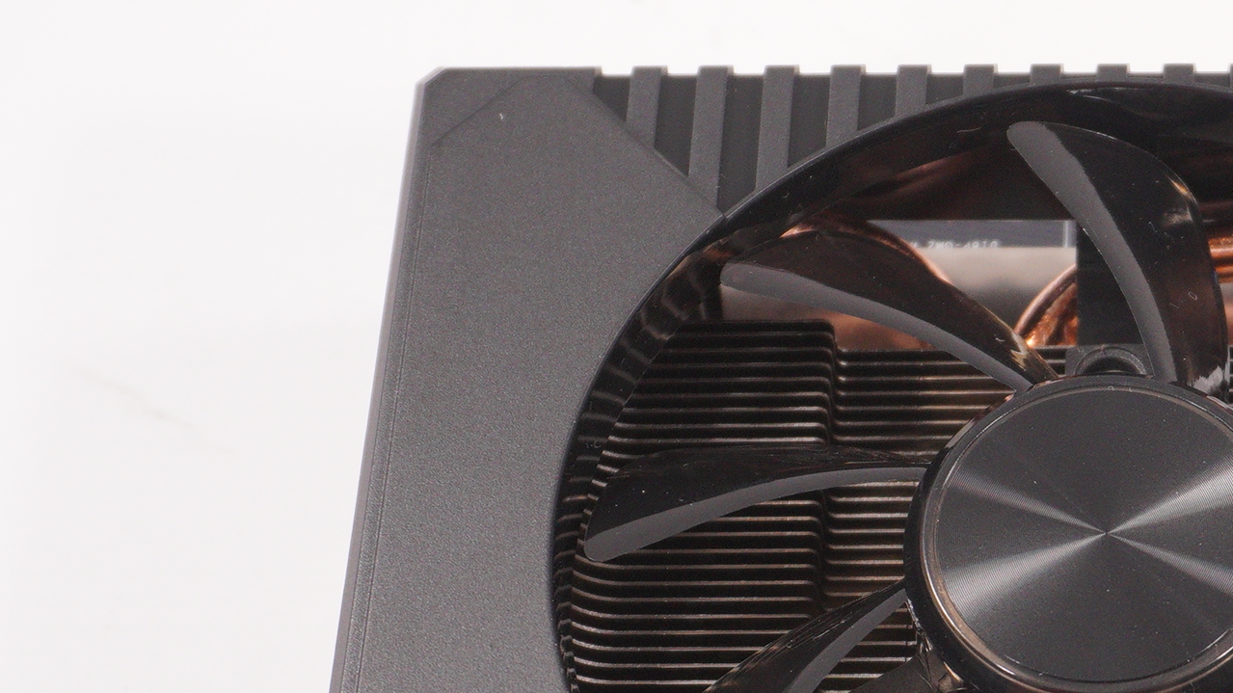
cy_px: 550
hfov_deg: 21.6
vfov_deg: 12.6
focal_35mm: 96
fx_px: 3138
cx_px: 1176
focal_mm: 26
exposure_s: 1/200
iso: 800
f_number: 5.6
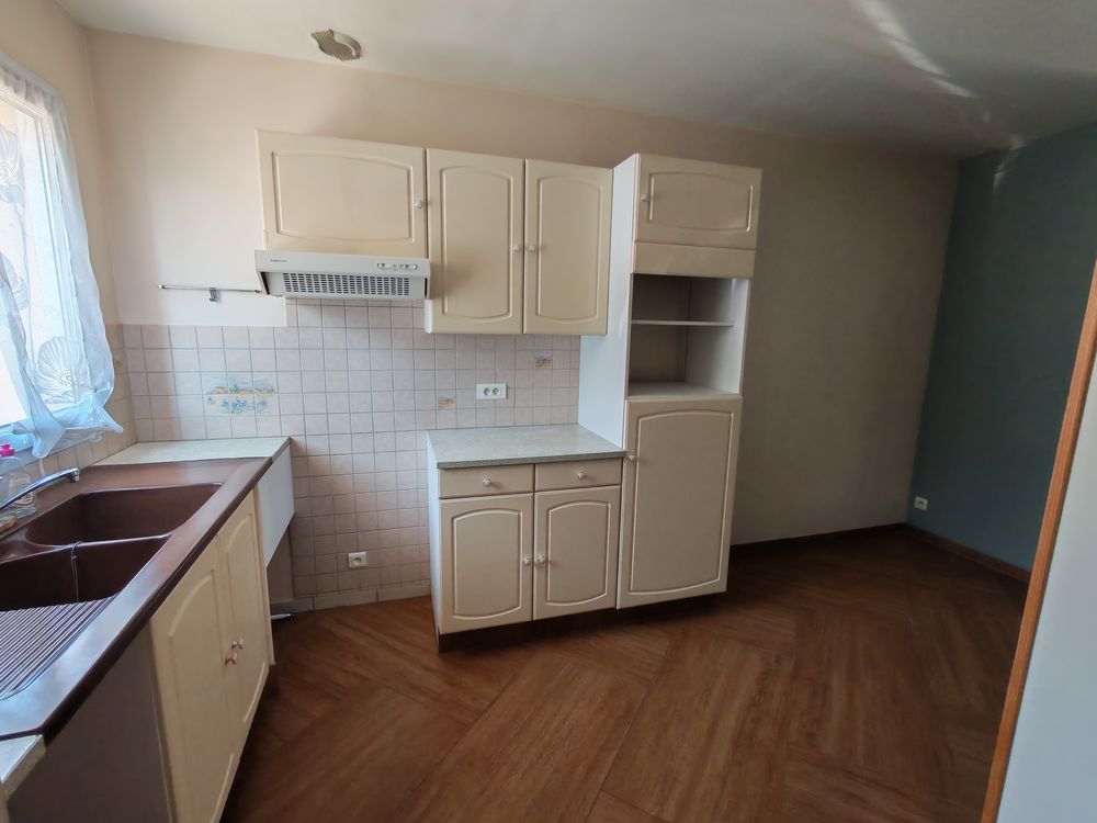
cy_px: 412
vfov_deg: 78.1
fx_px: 507
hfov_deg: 94.5
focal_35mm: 16
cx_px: 548
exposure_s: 1/50
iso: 125
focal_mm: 1.96
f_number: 2.2
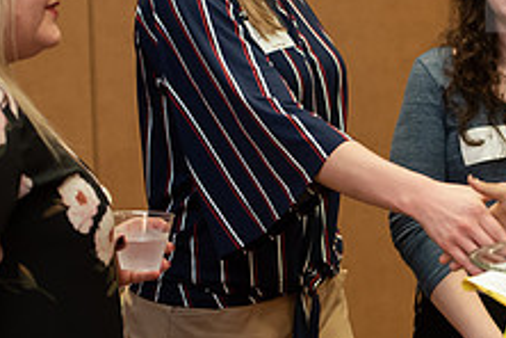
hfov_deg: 11.2
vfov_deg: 7.5
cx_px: 417
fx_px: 2572
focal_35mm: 183
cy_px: 118
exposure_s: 1/200
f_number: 3.5
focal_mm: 70
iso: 1600
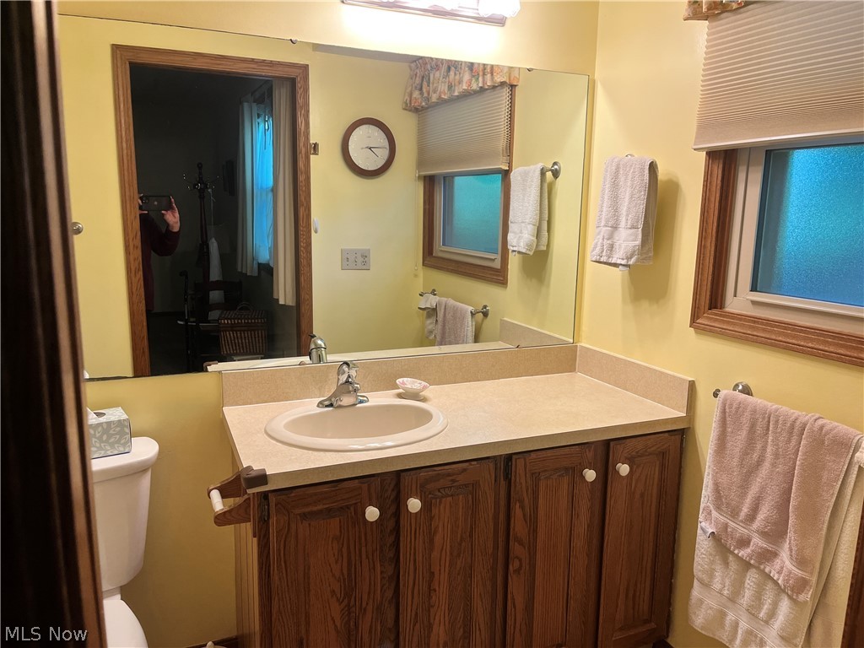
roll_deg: -1.1
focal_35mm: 26
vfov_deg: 53.1
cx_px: 432
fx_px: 649
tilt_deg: -11.2
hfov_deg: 67.3
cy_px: 324
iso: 125
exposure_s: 1/120
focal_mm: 5.1
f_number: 1.6
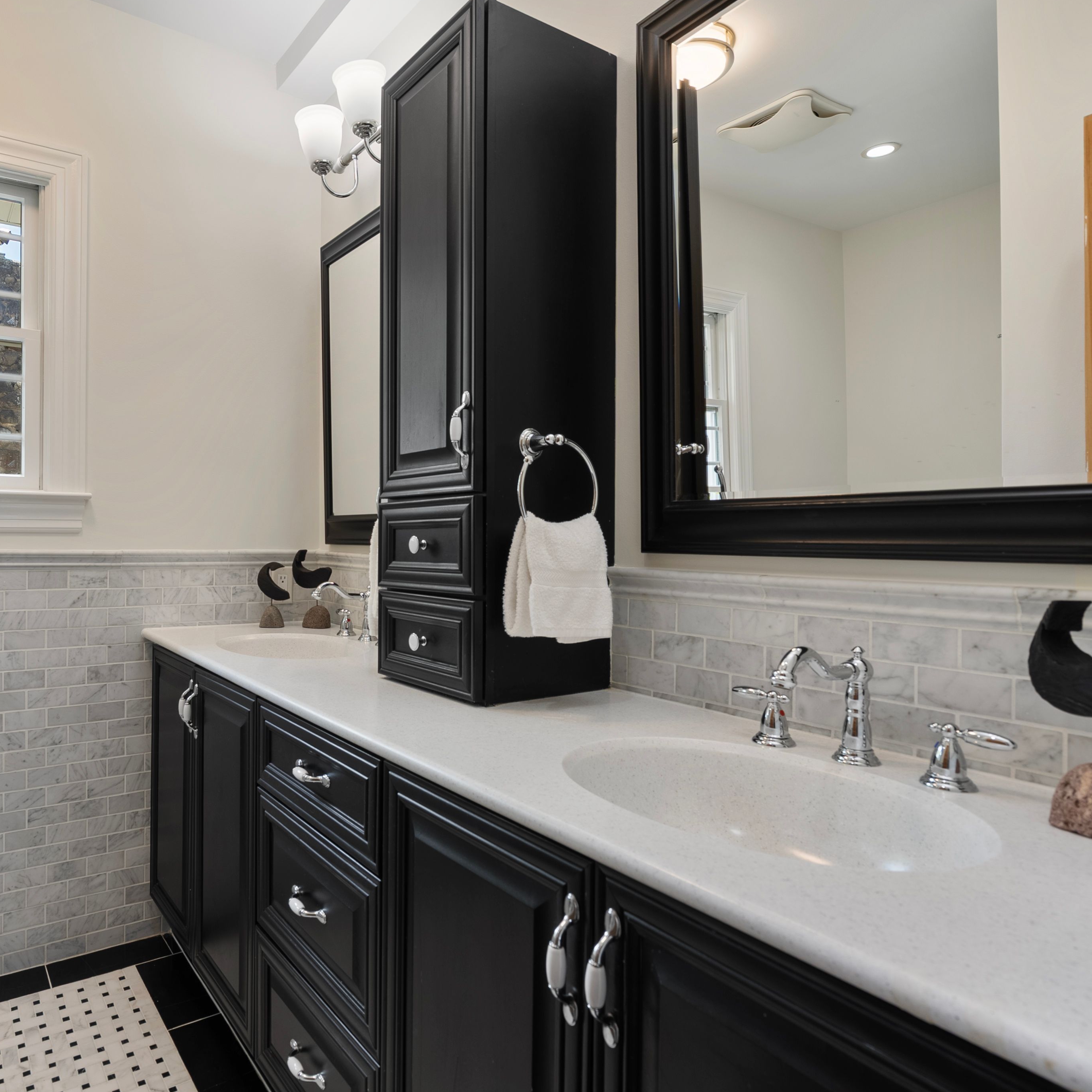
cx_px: 382
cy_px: 532
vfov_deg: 72.1
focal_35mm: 21
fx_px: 749
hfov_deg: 70.5
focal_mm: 16
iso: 200
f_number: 8
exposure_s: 1/4
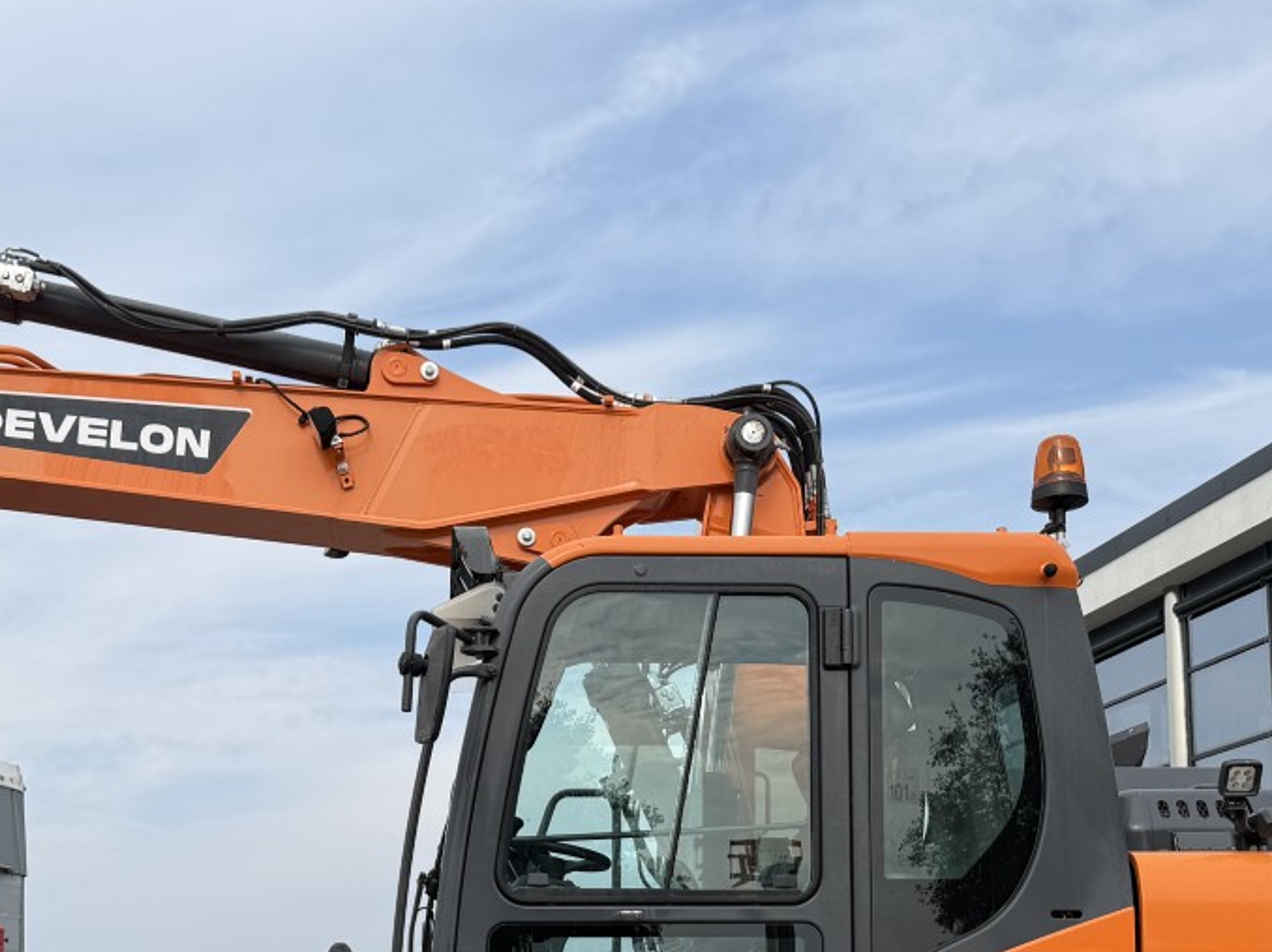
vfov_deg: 26.9
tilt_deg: +3.6
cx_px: 553
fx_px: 1873
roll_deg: +1.5
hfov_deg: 37.4
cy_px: 959
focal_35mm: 51
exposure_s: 1/3759
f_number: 1.78
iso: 80
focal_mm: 6.76
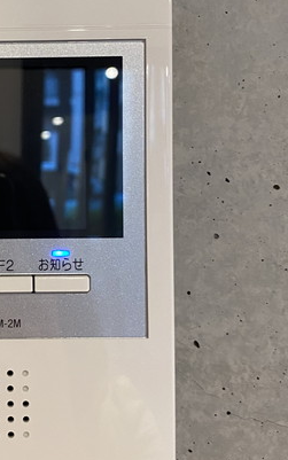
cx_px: -10
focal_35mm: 55
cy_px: 206
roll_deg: +1.6
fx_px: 690
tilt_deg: +0.1
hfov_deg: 22.5
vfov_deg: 36.8
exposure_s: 1/50
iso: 200
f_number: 1.8
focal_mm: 4.25
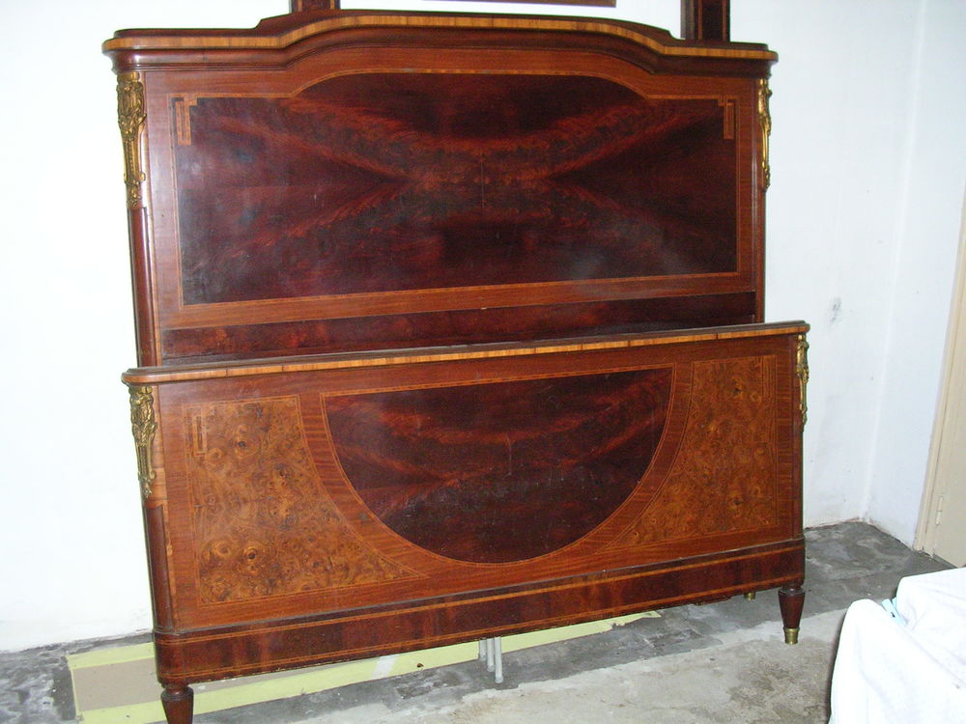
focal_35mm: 38
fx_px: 1060
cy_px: 362
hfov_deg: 49.0
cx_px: 483
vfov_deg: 37.7
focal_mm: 5.8
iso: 191
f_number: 2.8
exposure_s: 1/60.1
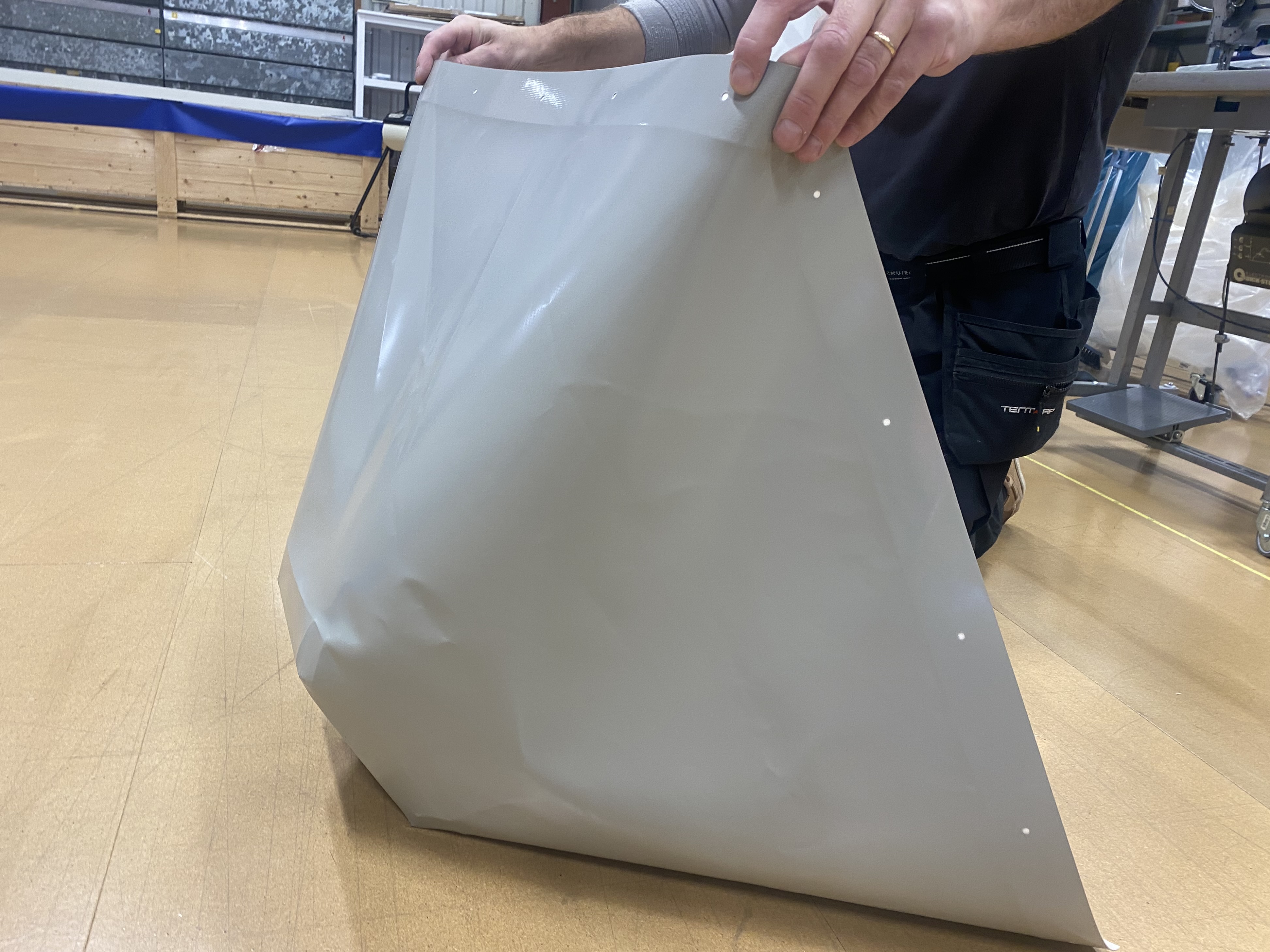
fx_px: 991
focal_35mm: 27
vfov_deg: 51.3
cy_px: 484
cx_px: 617
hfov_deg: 65.3
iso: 64
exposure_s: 1/50
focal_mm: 4.25
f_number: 1.8
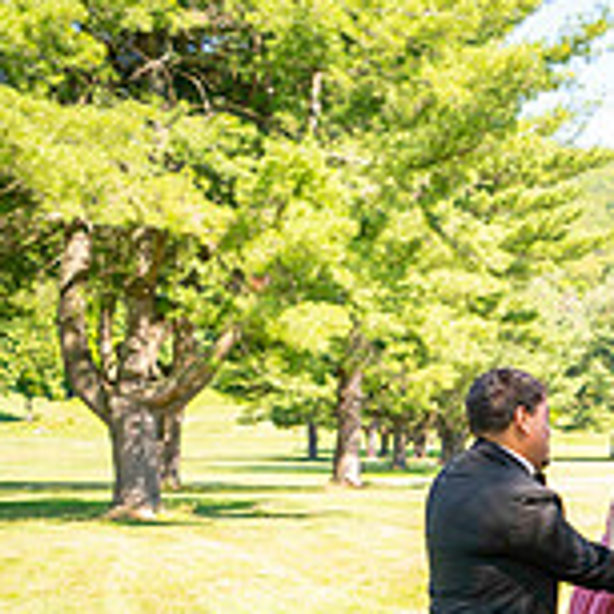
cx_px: 1096
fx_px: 1746
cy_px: 538
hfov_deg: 16.7
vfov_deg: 19.6
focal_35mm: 87
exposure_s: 1/250
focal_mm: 27
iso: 100
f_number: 3.2
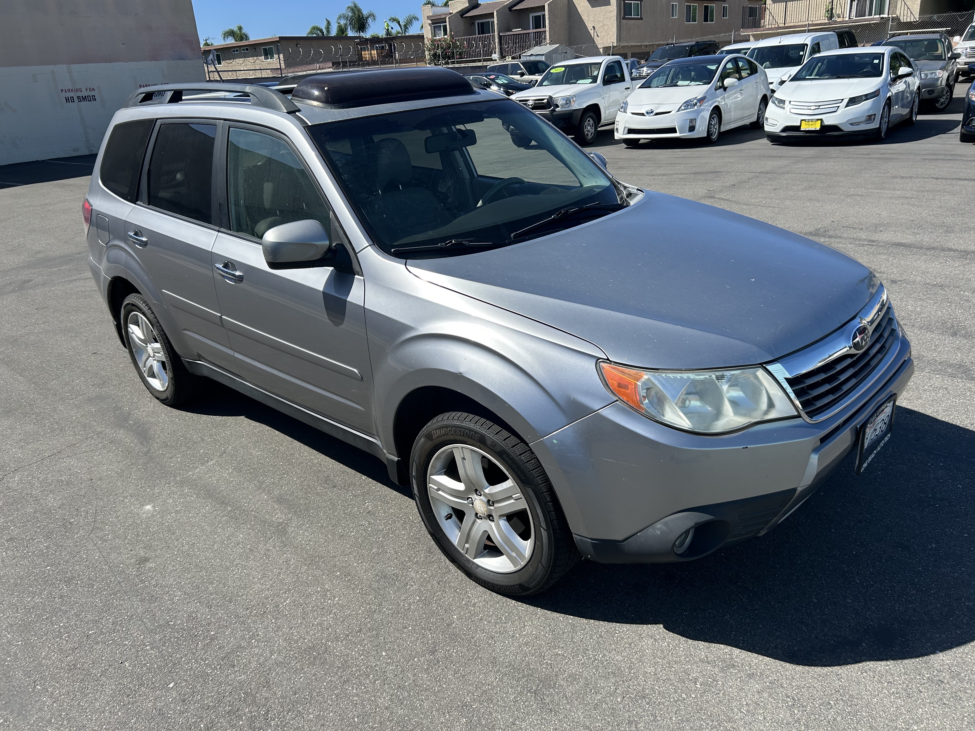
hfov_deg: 67.3
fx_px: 732
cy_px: 366
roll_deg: +4.6
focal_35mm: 26
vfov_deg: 53.1
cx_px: 488
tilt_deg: -19.7
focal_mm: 5.7
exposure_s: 1/3165
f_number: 1.5
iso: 50
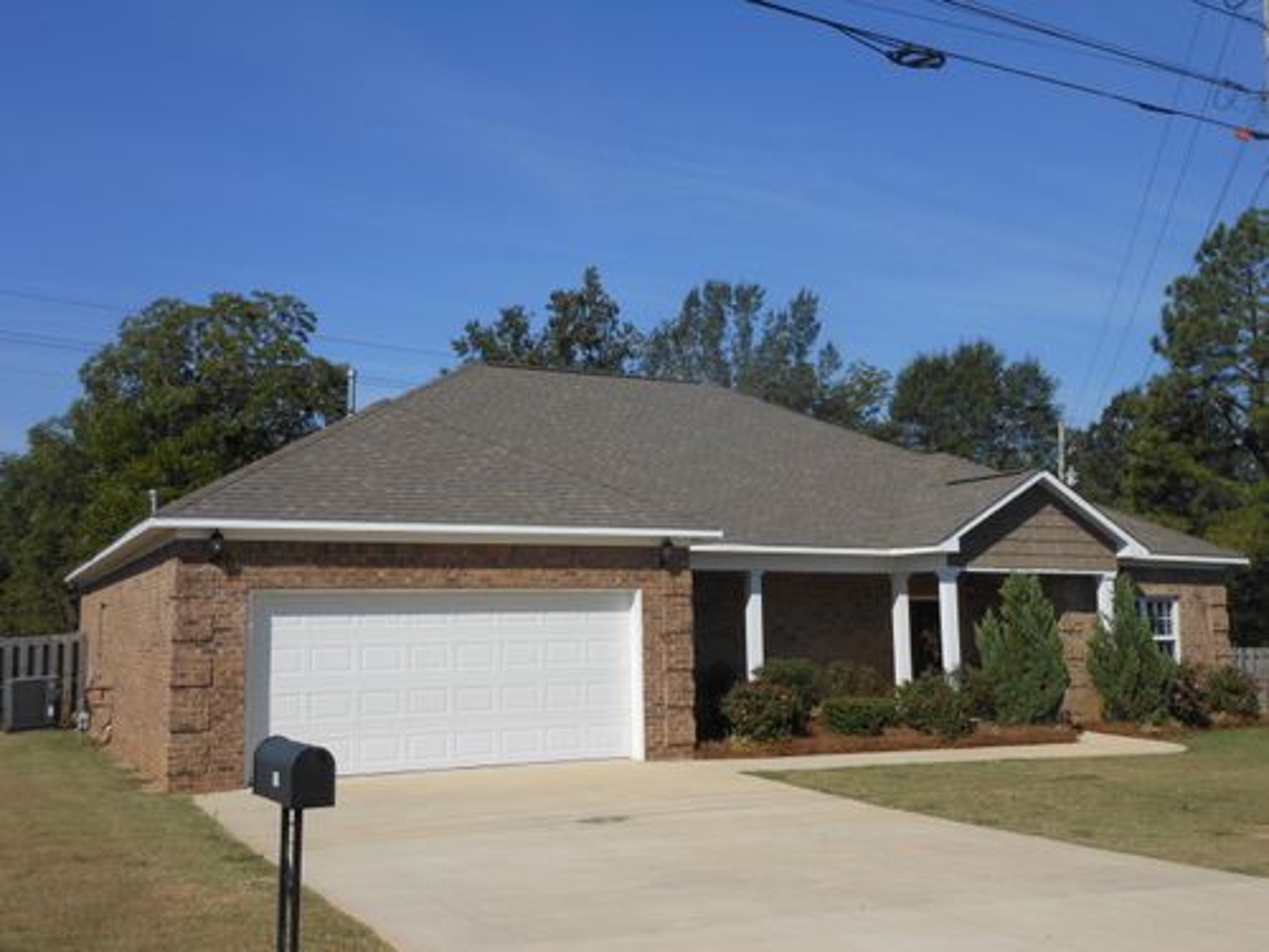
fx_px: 1210
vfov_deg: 42.9
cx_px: 634
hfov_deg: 55.4
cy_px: 476
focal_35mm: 33
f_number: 4
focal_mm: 5.9
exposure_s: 1/1000
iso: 80
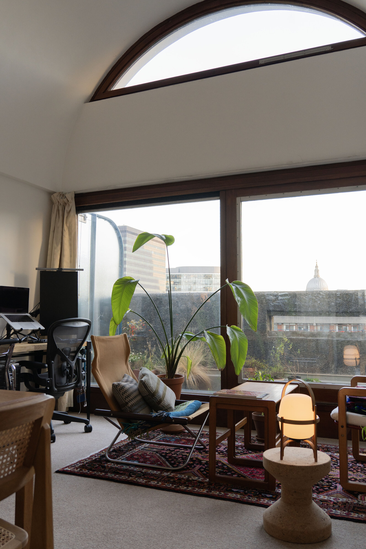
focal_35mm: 30
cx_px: 183
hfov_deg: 44.0
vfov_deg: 62.4
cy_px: 274
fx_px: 453
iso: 400
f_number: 4
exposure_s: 1/60
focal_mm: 19.8
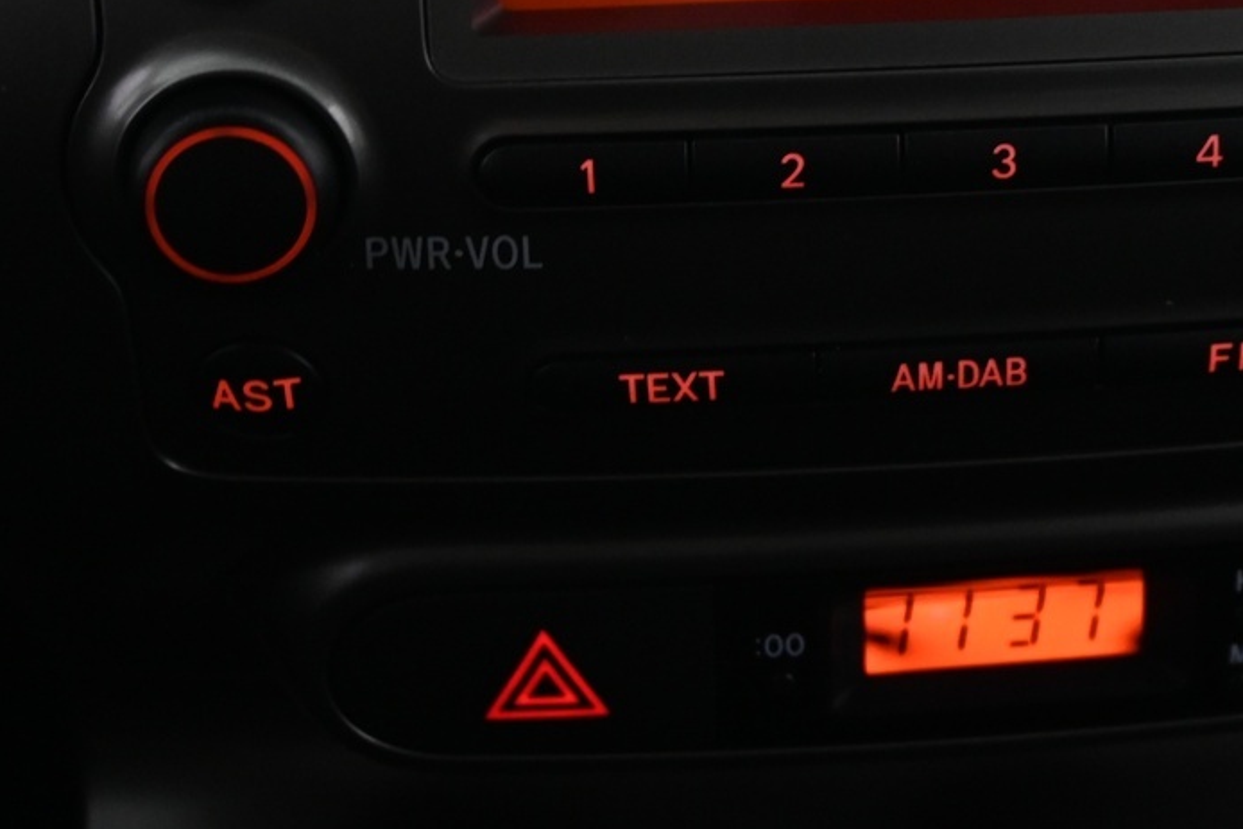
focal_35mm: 86
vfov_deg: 15.7
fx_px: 2961
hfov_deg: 23.2
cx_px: 1075
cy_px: 82
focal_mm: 24.5
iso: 1600
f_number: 4.2
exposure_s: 1/20
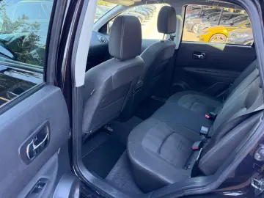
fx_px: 183
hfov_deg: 71.6
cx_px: 132
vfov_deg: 56.8
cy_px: 99
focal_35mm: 24
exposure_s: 1/85
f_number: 1.78
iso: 200
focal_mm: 6.76
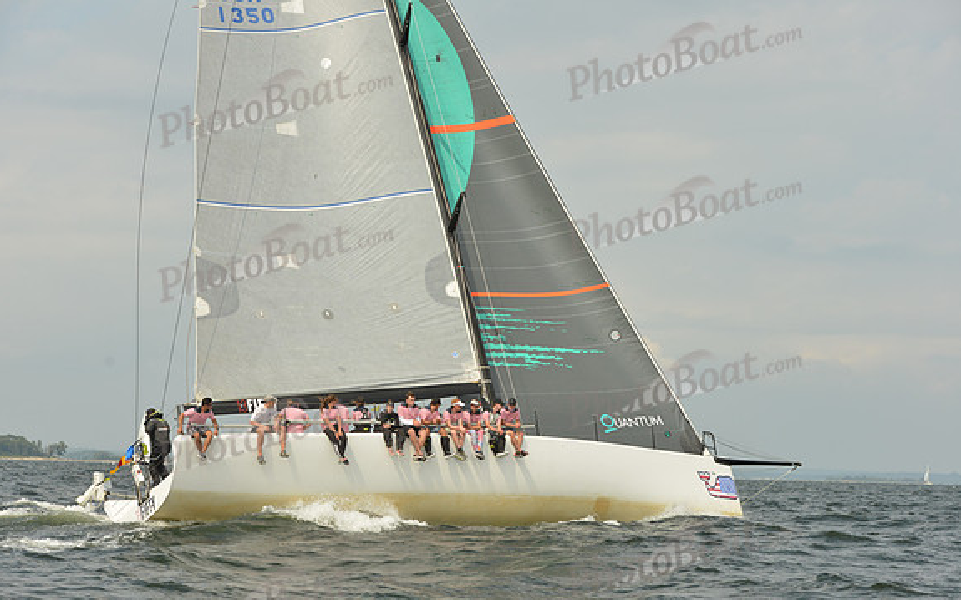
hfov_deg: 28.6
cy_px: 322
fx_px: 1885
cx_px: 481
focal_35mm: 72
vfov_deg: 18.1
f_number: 8
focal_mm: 70
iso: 320
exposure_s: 1/1250
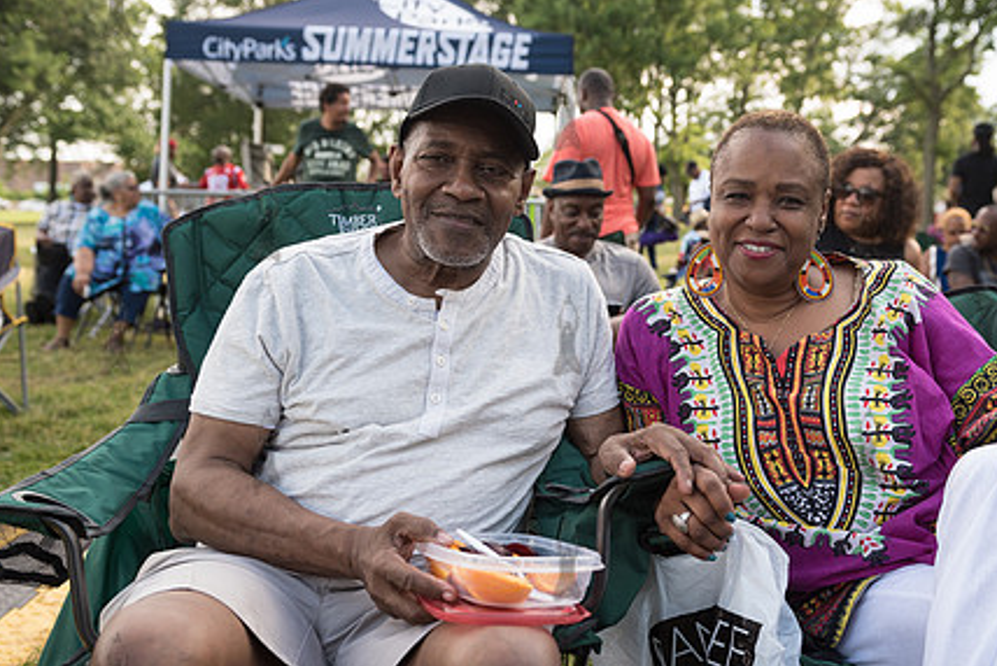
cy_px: 334
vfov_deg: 31.9
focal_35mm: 42
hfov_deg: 46.3
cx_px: 566
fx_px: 1164
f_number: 4
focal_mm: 31
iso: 250
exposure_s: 1/320
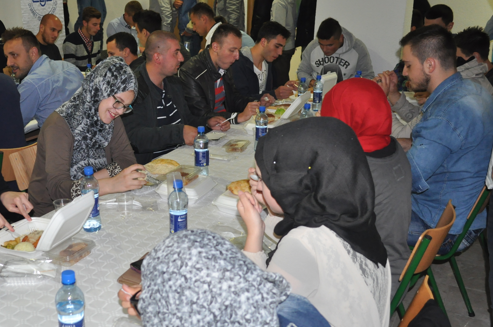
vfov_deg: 32.6
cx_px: 168
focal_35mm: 41
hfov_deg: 46.8
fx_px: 561
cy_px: 166
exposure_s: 1/60
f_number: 3.5
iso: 800
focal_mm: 18
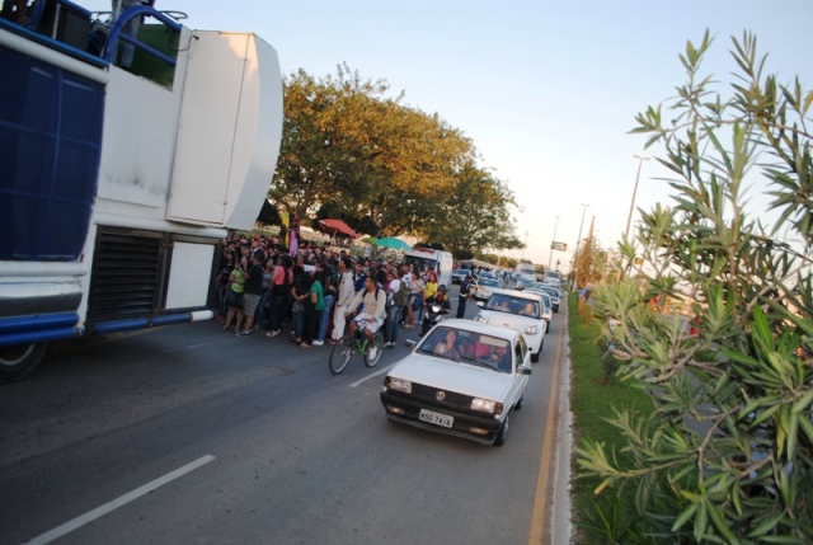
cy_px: 272
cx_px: 406
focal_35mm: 27
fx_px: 611
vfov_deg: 48.1
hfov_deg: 67.3
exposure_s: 1/125
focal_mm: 18
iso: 100
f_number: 3.5
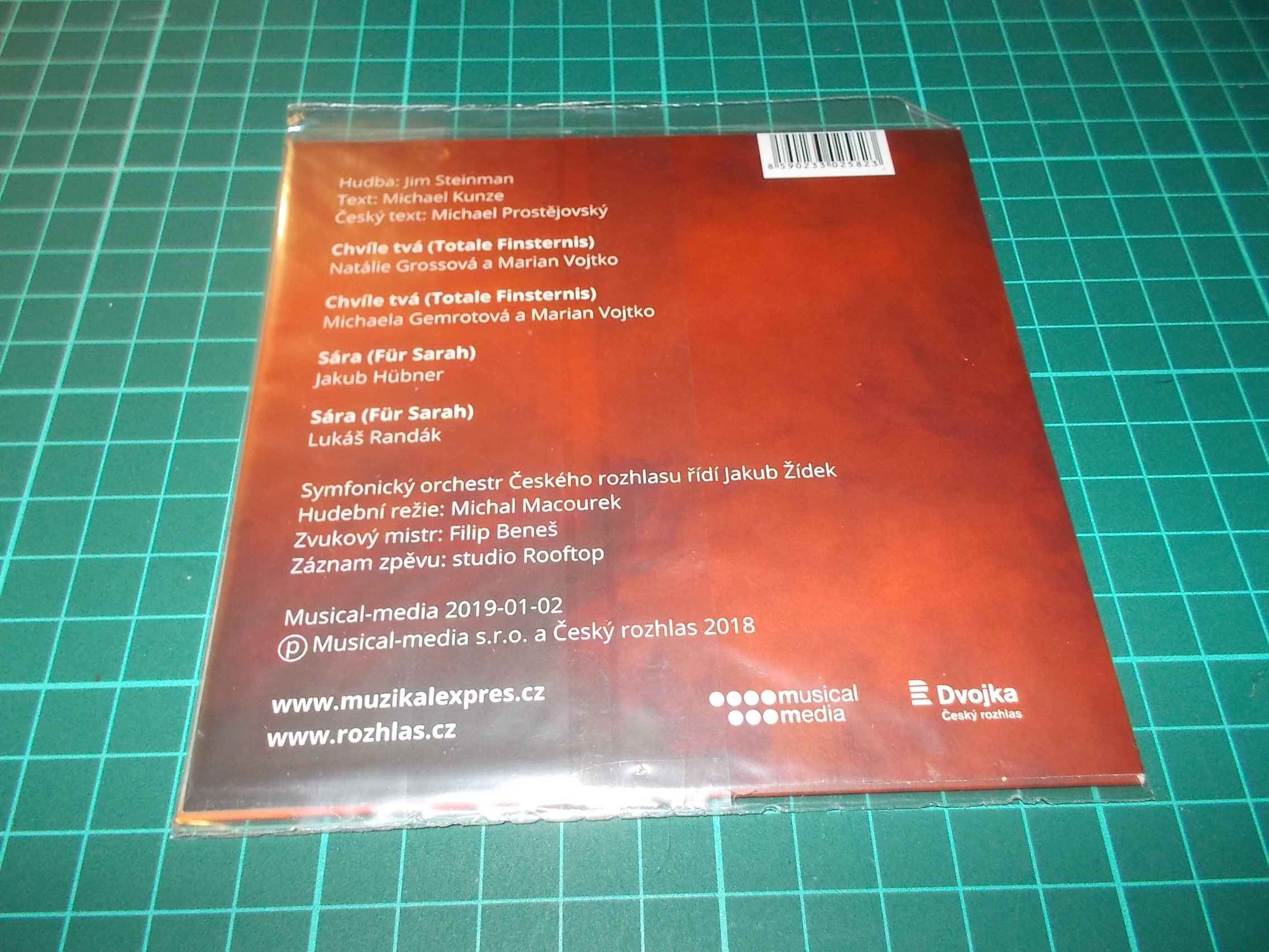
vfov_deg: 48.2
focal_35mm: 29
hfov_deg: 61.7
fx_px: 1063
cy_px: 476
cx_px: 634
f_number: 3.3
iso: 200
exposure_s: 1/30
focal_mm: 4.1
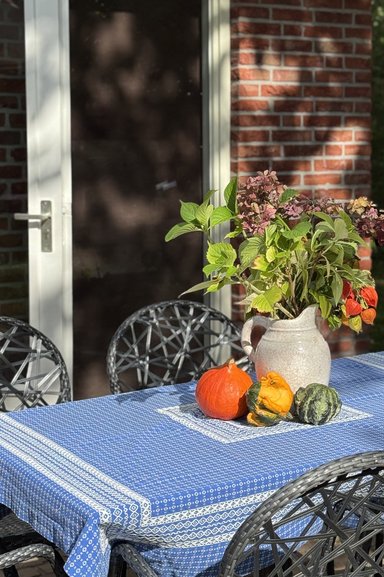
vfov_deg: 25.9
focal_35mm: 78
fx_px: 1248
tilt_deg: -5.0
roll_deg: -0.2
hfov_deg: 17.4
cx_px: 292
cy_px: 227
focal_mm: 6.76
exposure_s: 1/4975
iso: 64
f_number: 1.78
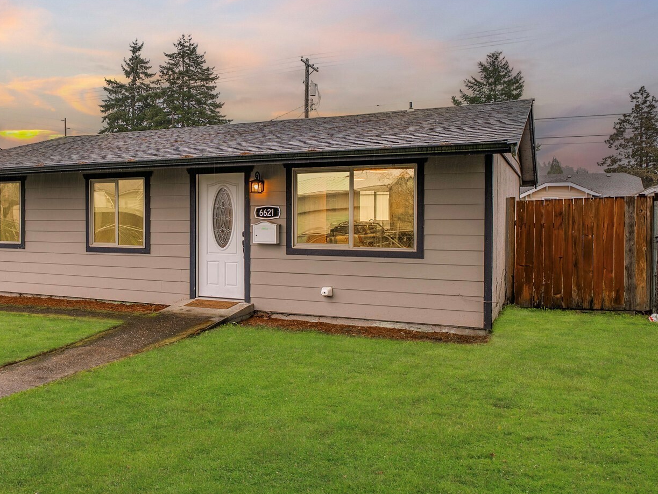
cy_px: 228
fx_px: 608
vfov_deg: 44.1
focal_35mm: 32
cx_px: 210
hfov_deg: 55.4
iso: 125
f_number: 7.1
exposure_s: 1/30
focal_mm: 24
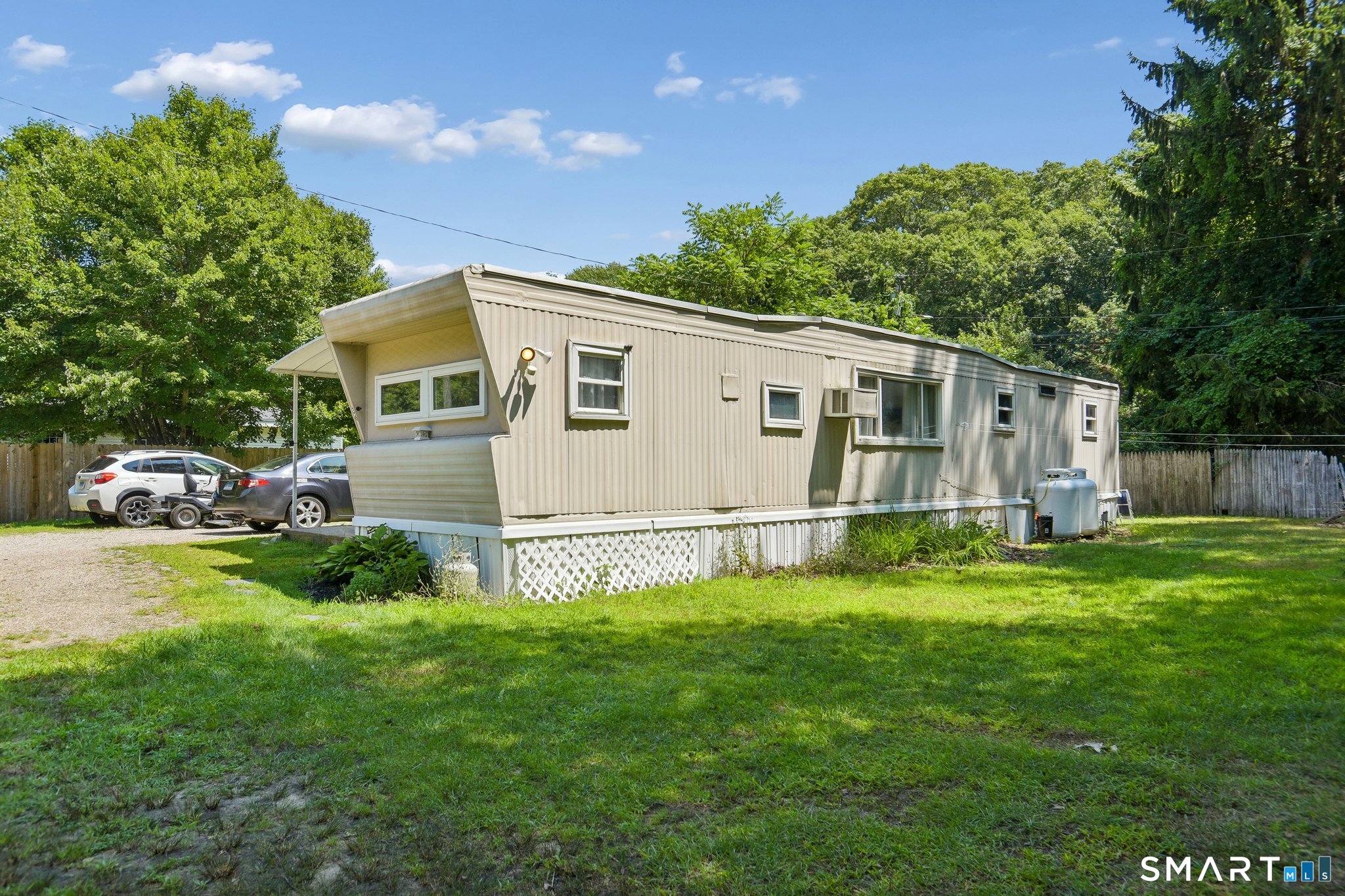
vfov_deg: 53.1
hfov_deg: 73.7
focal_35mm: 24
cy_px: 448
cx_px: 672
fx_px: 897
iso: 400
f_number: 11
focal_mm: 24
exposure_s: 1/500
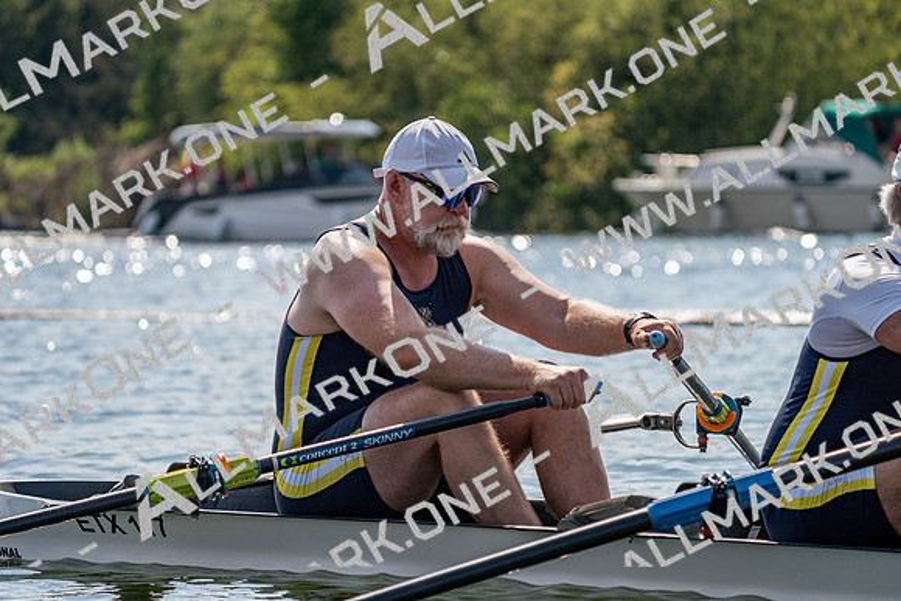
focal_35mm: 200
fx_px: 5006
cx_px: 450
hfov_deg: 10.3
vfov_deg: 6.9
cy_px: 300
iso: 200
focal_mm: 200
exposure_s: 1/1600
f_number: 5.6
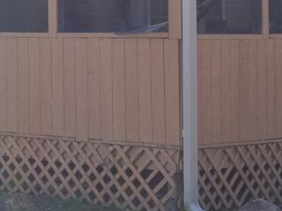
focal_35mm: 178
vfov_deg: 8.2
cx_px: -206
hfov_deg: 10.5
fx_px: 1450
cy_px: -64
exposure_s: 1/400
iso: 400
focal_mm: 20
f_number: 11
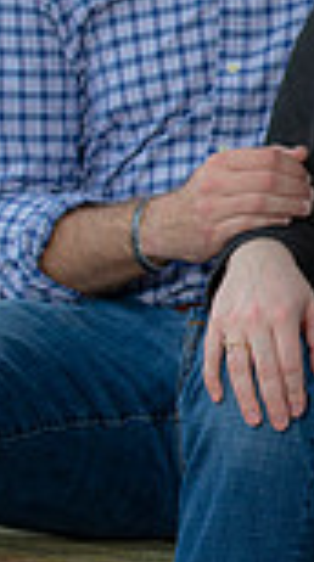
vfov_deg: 6.1
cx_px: 774
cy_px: 172
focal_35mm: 356
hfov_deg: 3.3
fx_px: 5299
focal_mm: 90
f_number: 4
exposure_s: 1/200
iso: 160
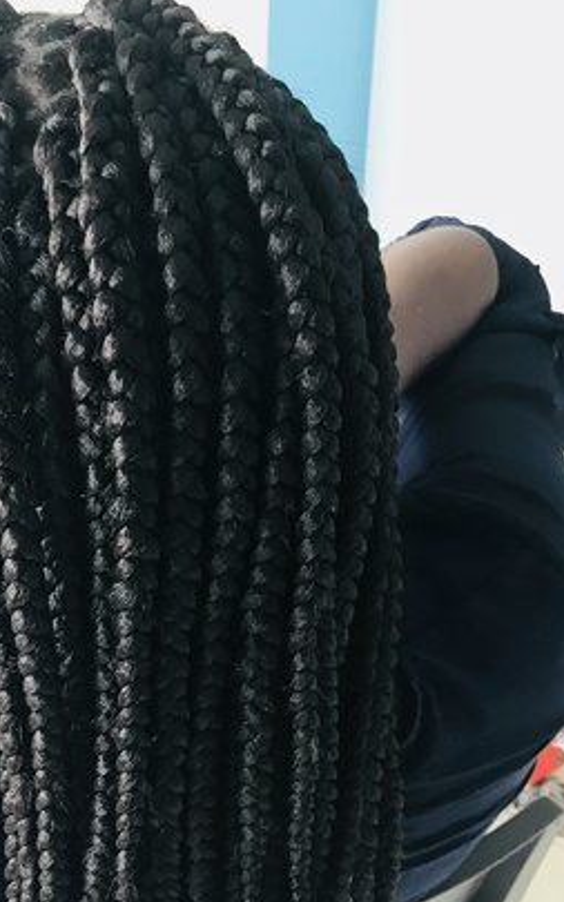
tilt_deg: -32.1
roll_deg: +3.0
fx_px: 1082
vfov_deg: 44.1
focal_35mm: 44
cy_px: 650
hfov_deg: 28.8
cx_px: 143
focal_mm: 3.99
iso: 40
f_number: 1.8
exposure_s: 1/25
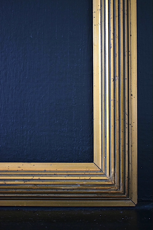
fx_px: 306
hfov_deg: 28.1
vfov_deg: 41.1
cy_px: 115
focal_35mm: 48
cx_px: 76
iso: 2200
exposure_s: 1/30
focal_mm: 32
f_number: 4.5
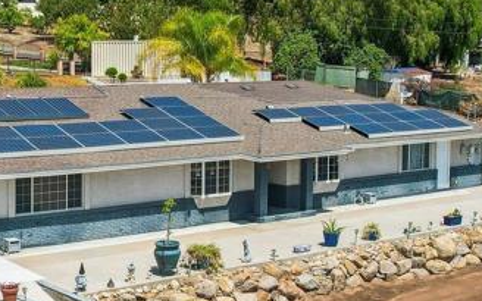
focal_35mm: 70
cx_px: 134
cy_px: 112
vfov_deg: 18.6
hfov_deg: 29.0
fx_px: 920
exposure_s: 1/500
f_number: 2.8
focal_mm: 8.4
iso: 100
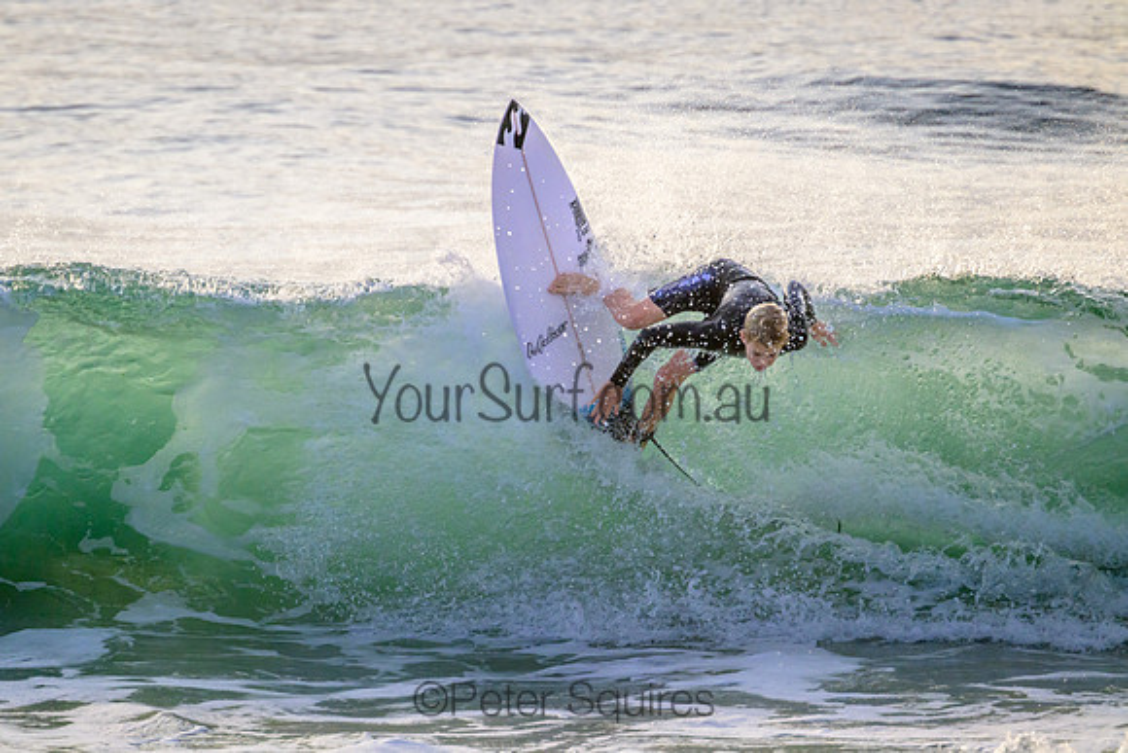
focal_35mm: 834
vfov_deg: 1.7
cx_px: 540
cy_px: 361
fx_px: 26127
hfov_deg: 2.5
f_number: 11
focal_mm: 800
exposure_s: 1/2000
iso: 2000
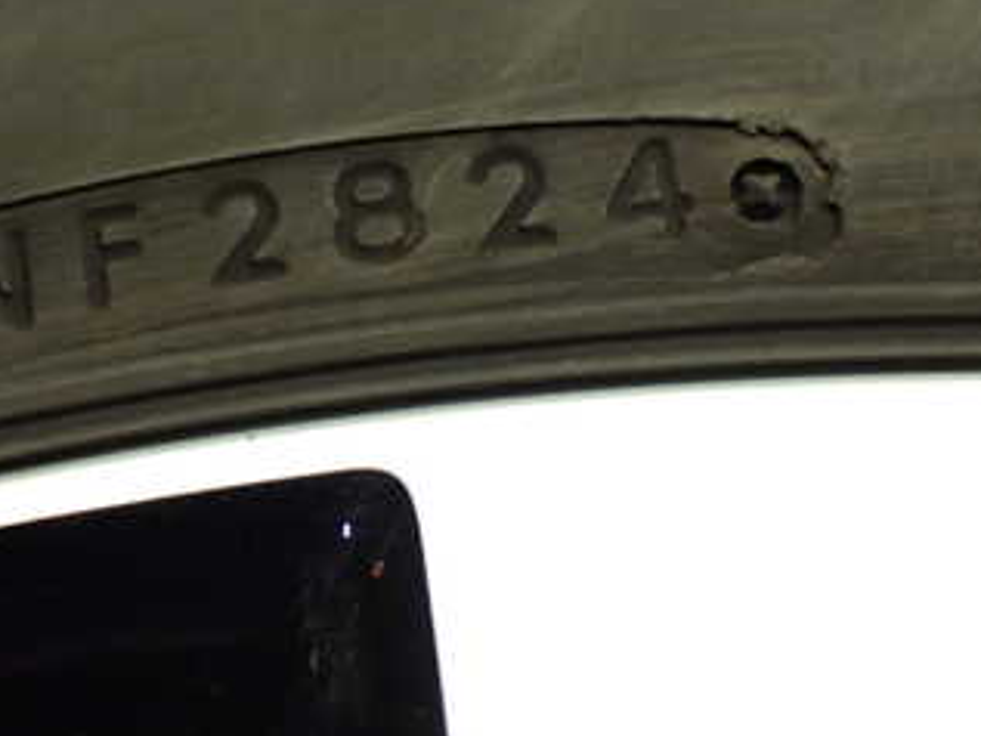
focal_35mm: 72
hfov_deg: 26.9
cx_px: 322
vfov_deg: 20.4
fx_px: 2041
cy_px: 309
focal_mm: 6.83
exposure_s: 1/160
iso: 800
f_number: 2.7
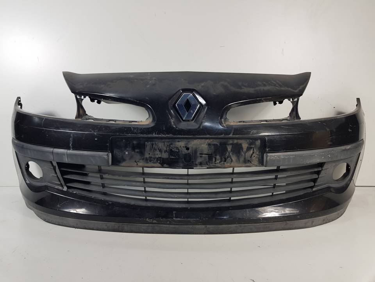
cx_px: 188
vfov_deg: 53.1
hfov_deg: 67.3
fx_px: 282
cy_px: 141
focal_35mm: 26
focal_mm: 4.2
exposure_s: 1/100
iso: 50
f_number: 1.7
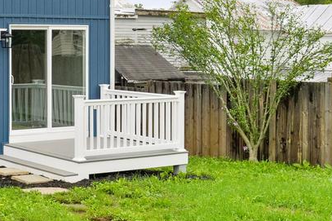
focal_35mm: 73
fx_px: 673
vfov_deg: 18.2
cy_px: 6
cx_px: -77
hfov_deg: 24.8
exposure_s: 1/640
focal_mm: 19.5
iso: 800
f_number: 8
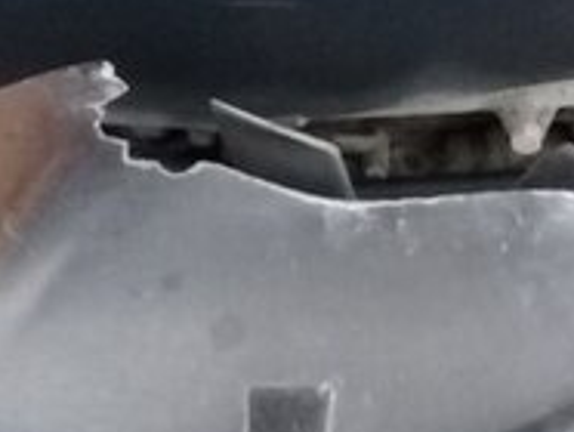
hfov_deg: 17.7
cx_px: 469
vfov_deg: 13.0
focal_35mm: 110
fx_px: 1826
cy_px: -140
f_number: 2.2
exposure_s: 1/17
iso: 250
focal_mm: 3.3
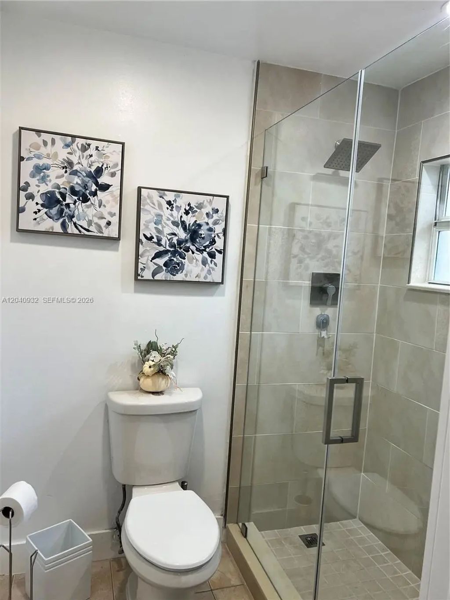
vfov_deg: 67.3
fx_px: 451
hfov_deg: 53.1
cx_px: 225
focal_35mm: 26
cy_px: 300
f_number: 1.5
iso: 80
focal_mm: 5.7
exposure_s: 1/120
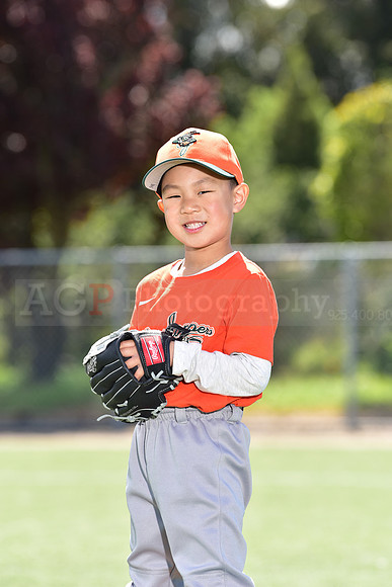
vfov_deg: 10.3
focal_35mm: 200
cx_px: 196
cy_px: 294
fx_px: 3264
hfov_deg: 6.9
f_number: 5
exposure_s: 1/200
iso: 80
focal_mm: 200
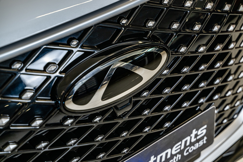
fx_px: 506
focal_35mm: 75
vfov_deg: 18.2
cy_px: 81
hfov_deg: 27.0
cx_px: 122
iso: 400
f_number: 4
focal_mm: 75
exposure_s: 1/125
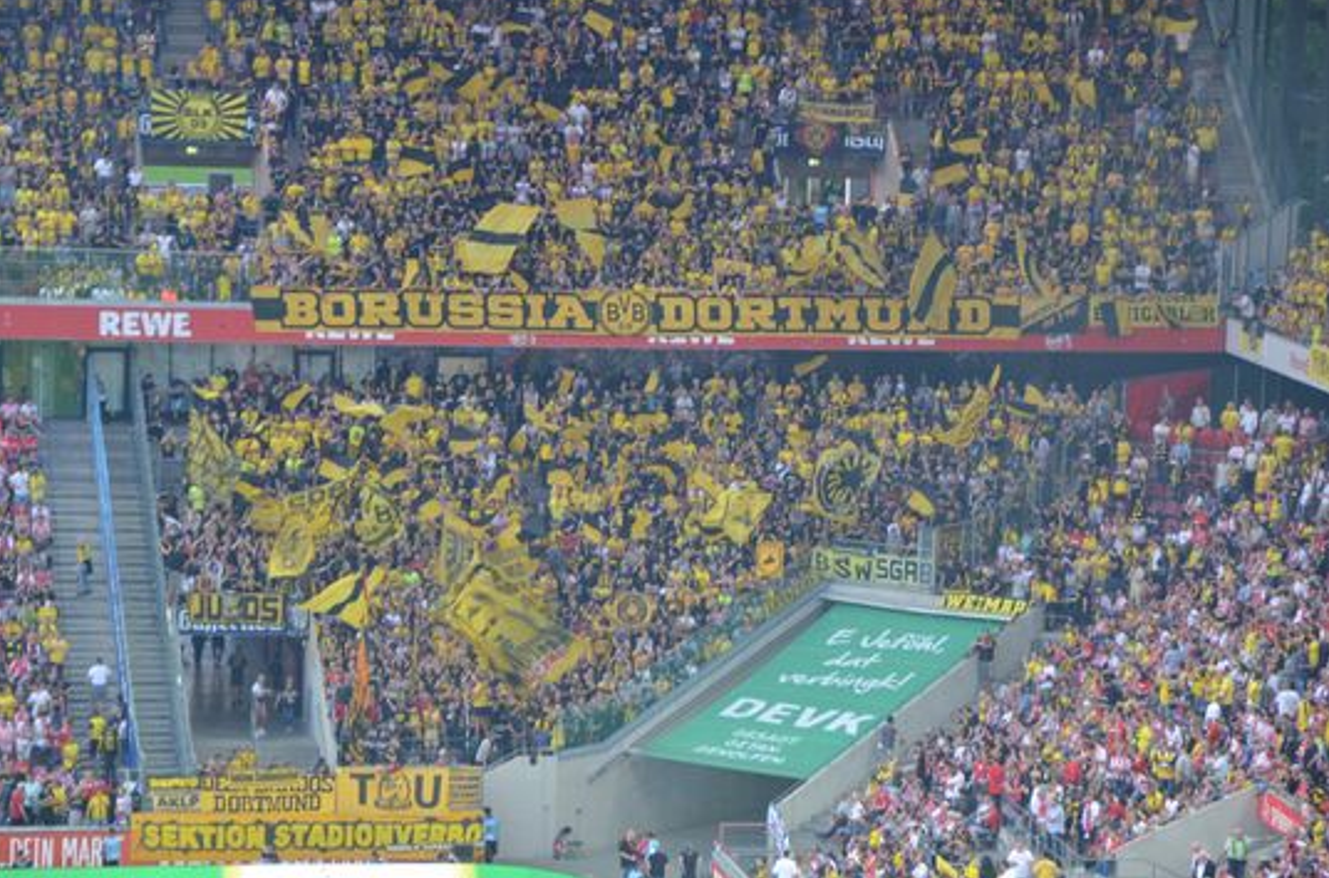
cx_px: 625
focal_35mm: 168
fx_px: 6167
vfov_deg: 8.1
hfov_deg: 12.3
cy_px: 435
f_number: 5.6
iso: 1600
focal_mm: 105
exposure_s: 1/125
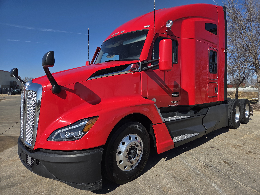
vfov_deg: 58.9
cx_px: 130
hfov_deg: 73.9
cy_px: 98
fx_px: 173
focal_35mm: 23
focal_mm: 5.4
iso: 80
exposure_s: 1/7328
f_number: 1.8
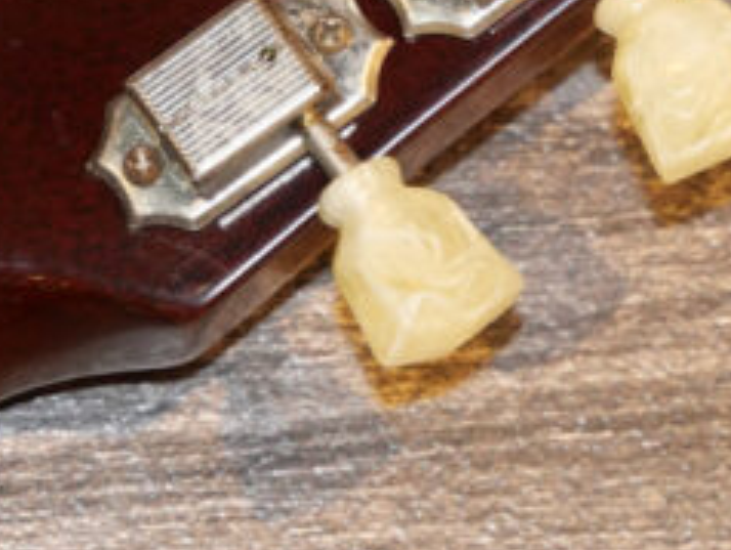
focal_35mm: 215
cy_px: -157
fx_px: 4545
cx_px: 470
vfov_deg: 6.9
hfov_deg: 9.2
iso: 800
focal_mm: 32
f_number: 5.6
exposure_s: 1/50
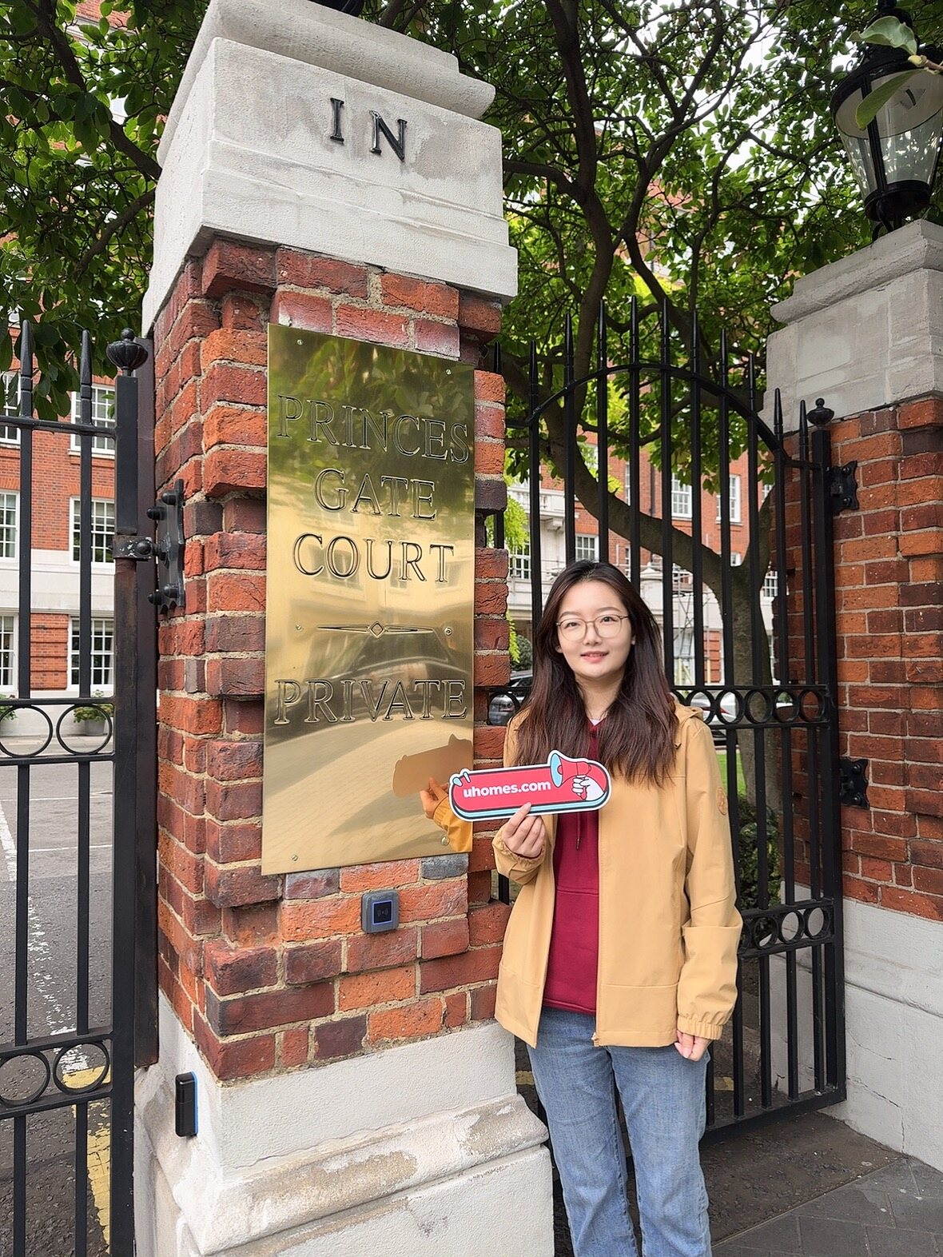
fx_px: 871
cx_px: 472
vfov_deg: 71.6
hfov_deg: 56.8
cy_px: 628
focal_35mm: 24
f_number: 1.78
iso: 64
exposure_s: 1/151
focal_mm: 6.76
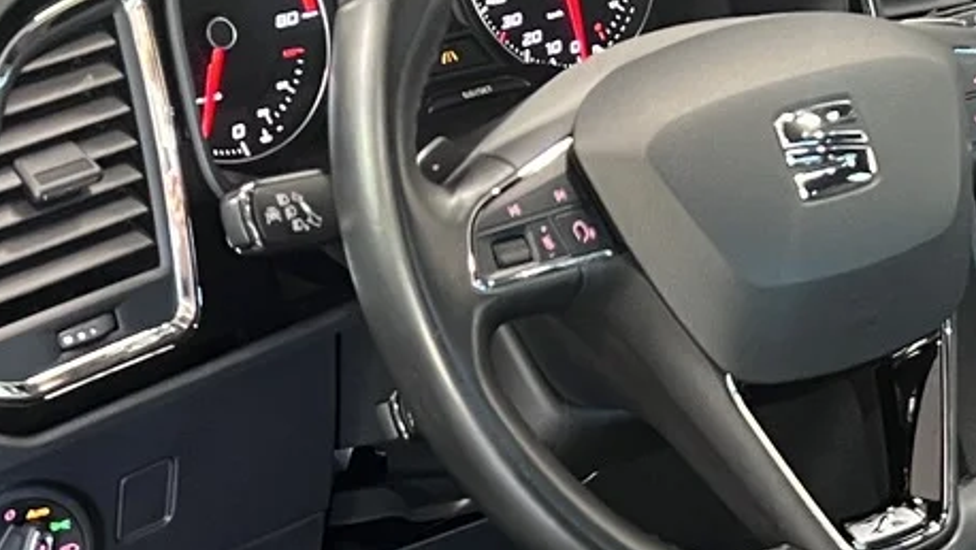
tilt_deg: -32.5
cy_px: 644
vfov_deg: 12.0
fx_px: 2563
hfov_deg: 21.6
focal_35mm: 99
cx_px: 522
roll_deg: -0.6
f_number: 1.5
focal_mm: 5.7
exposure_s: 1/33
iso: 640
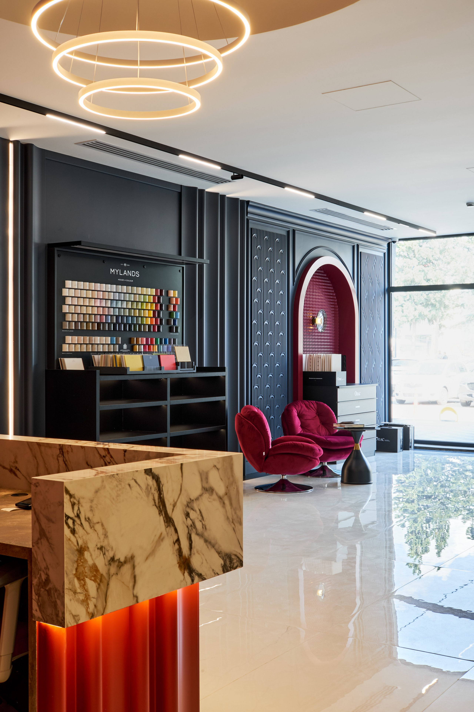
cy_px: 356
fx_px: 849
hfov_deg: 31.2
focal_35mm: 43
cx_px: 237
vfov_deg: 45.4
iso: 200
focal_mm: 28.9
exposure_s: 1/13
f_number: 10
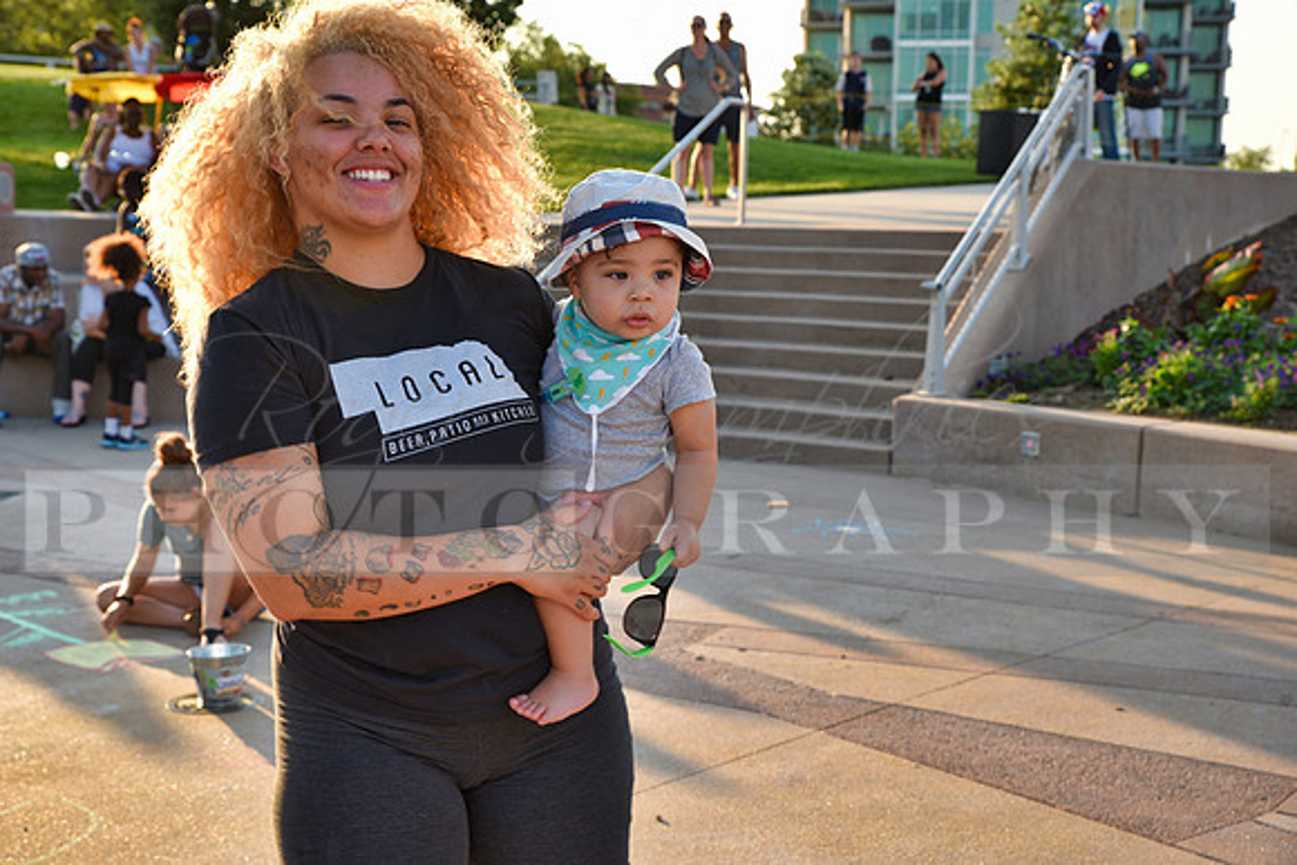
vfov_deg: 24.6
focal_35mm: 55
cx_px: 648
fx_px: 1982
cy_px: 432
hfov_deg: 36.2
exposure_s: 1/160
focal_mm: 55
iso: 200
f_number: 6.3
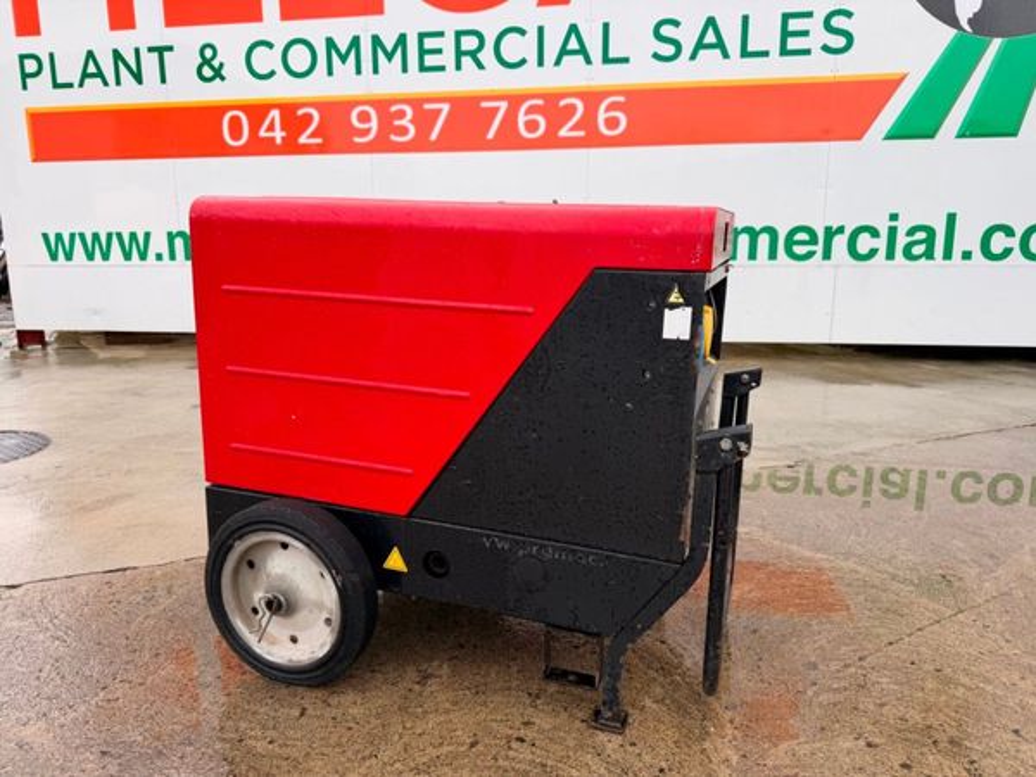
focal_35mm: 24
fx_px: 718
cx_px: 518
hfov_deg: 71.6
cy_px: 388
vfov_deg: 56.8
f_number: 1.78
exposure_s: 1/1437
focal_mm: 6.76
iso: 80
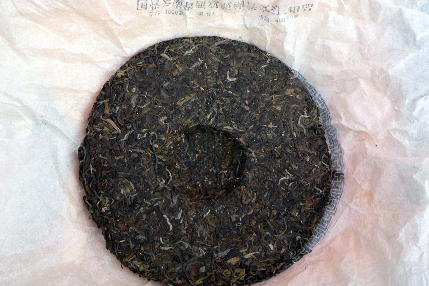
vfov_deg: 20.6
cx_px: 214
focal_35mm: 66
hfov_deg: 30.5
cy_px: 158
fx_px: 786
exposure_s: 1/100
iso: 80
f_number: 2.8
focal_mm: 10.4
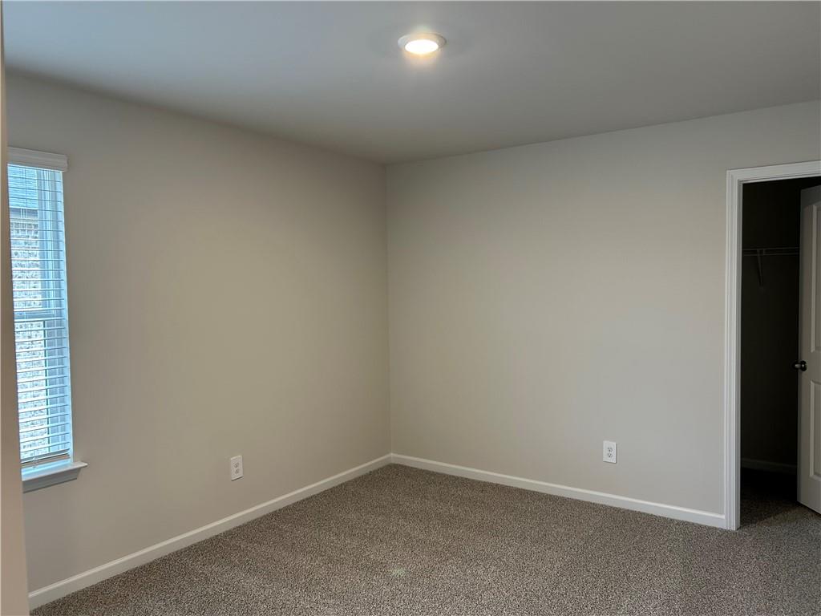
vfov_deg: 53.1
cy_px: 308
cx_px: 410
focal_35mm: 26
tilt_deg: -2.6
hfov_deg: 67.3
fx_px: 617
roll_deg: +0.9
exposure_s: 1/60
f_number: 1.5
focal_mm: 5.7
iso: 125
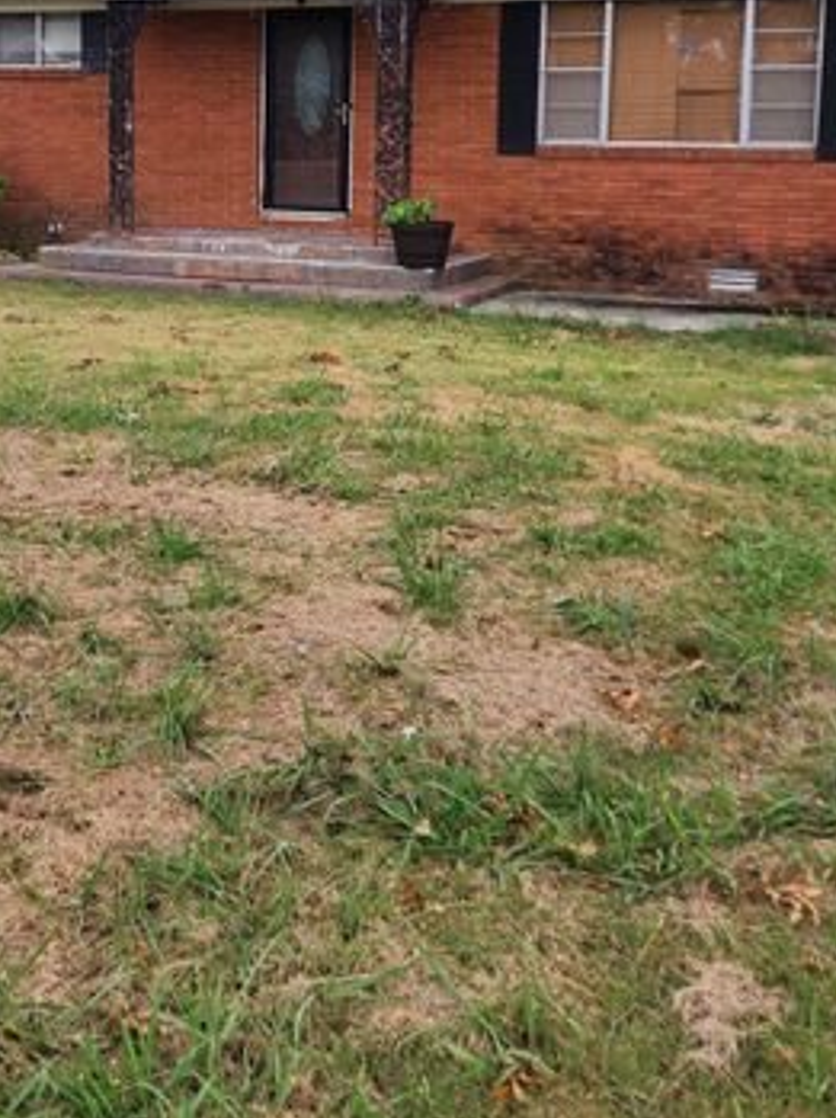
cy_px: 271
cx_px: 333
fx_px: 1419
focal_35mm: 44
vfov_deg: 41.6
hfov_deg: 32.7
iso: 12
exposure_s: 1/352
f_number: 1.8
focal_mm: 6.4
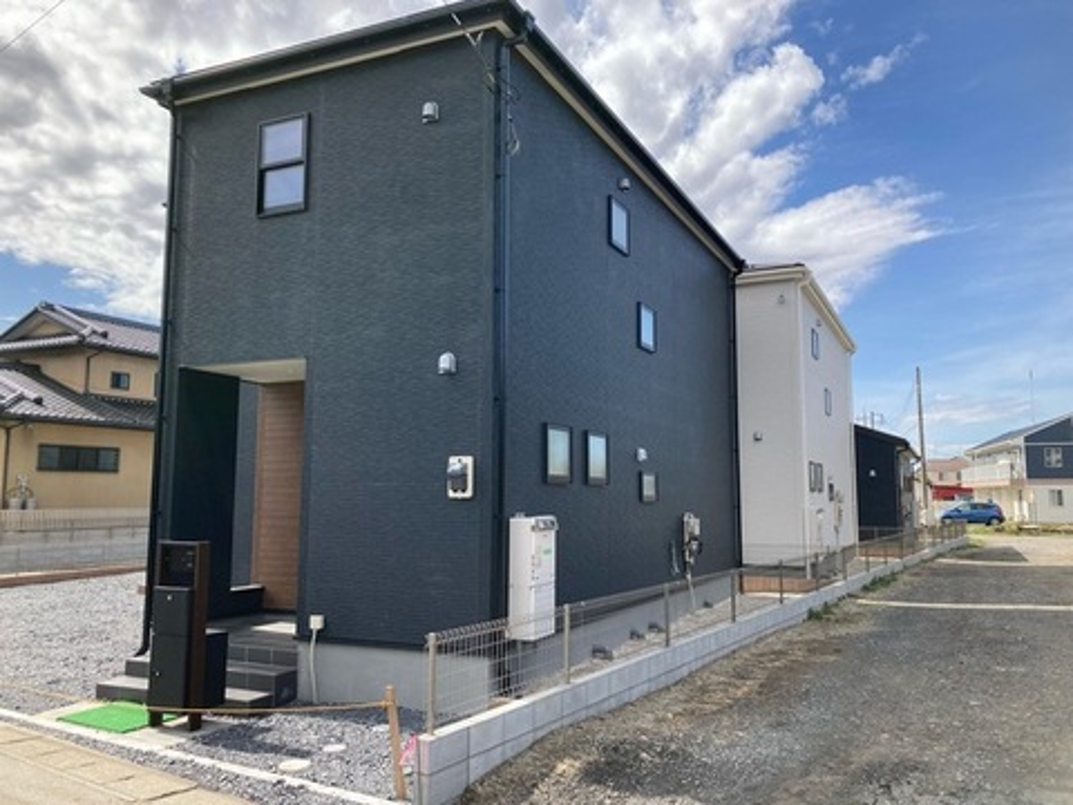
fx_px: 868
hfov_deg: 63.4
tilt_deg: +8.2
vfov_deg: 49.7
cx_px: 536
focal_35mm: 28
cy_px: 402
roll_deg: -0.7
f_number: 1.8
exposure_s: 1/1517
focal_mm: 3.99
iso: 20
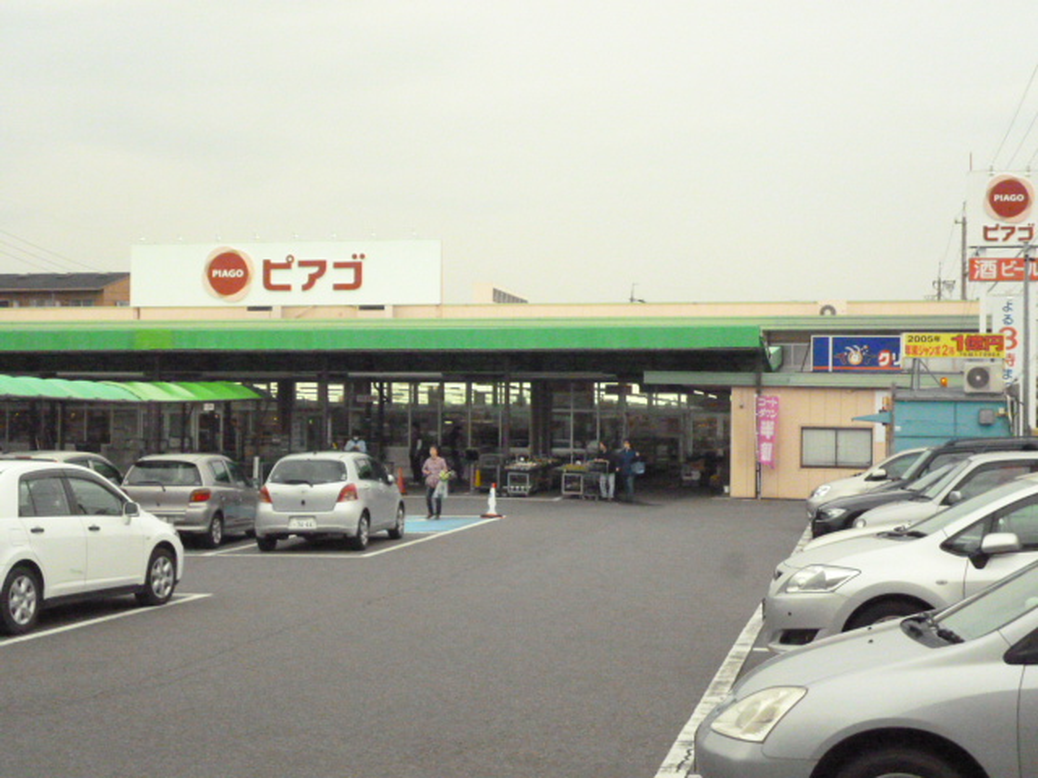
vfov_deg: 26.1
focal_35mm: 56
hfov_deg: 34.3
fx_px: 1679
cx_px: 519
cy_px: 389
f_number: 13
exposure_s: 1/250
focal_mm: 10
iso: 1600
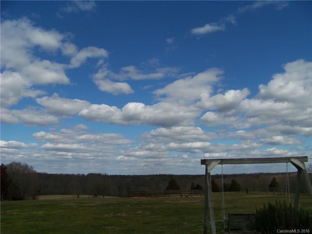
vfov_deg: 39.7
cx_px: 156
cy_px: 117
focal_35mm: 36
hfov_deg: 51.4
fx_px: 324
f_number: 4
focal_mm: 5.85
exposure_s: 1/1250
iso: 67
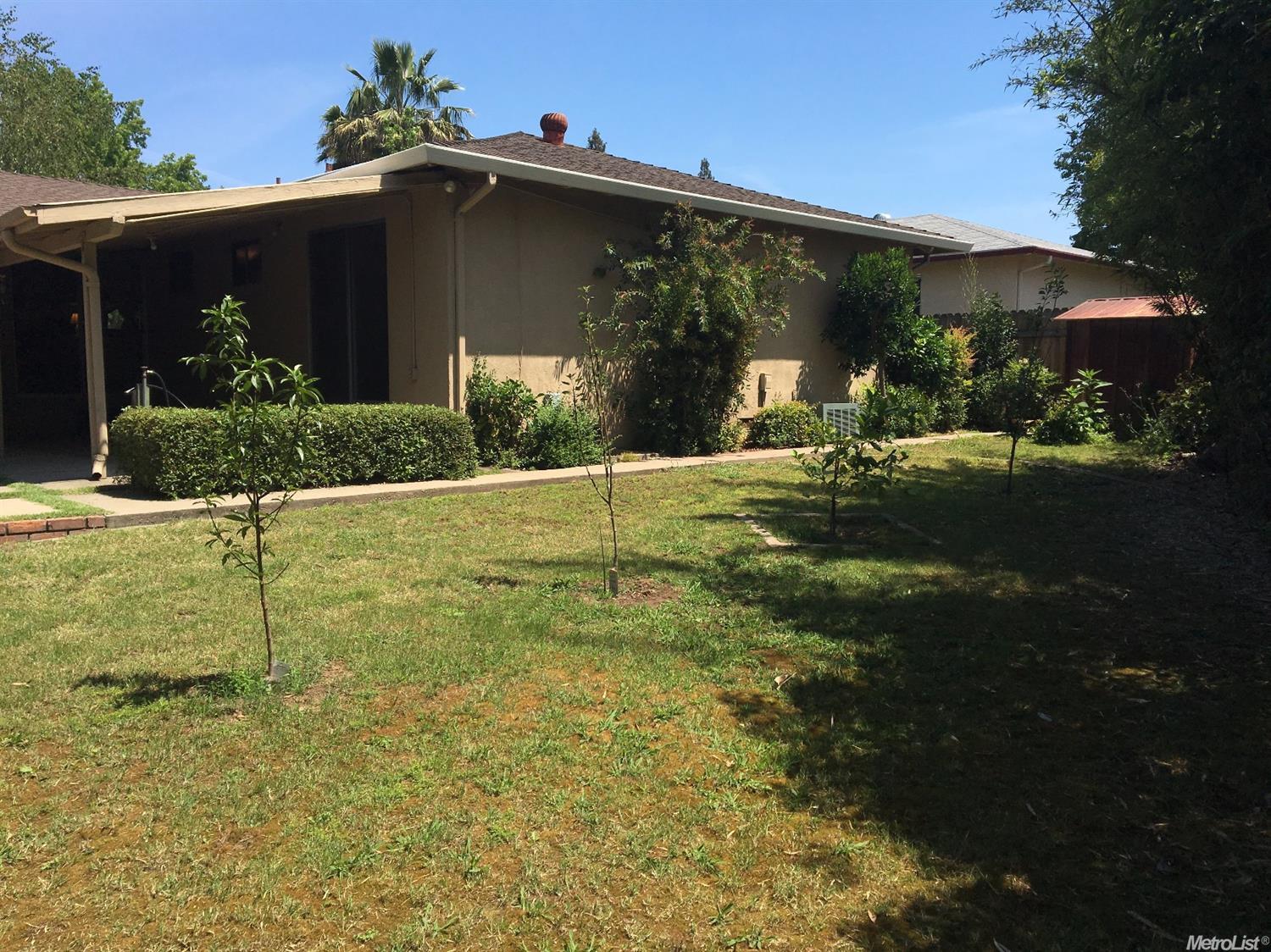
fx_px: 1064
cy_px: 476
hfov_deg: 61.7
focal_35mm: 29
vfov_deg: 48.2
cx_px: 636
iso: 25
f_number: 2.2
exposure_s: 1/2747
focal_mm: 4.15
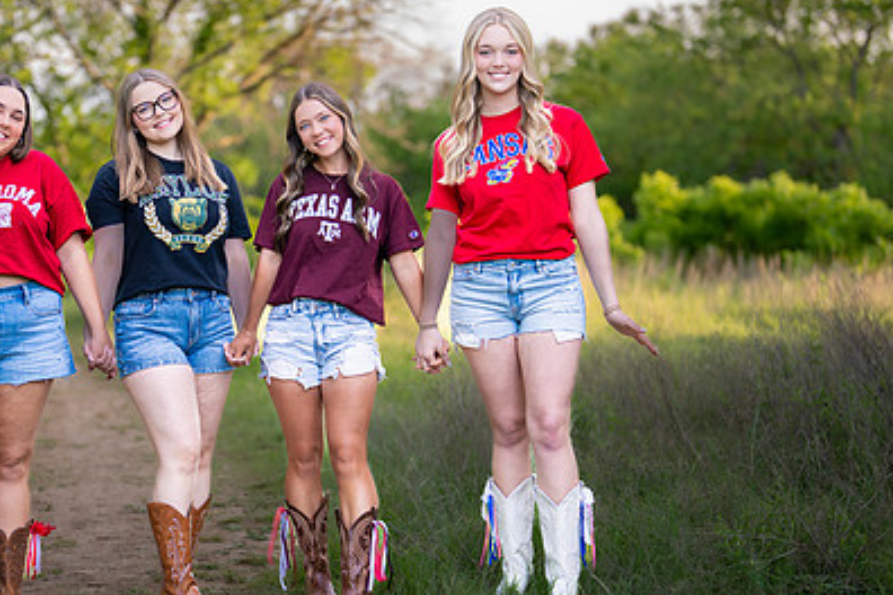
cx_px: 312
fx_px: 2257
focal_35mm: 91
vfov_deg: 15.0
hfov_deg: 22.3
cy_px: 337
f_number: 1.2
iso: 250
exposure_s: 1/1250
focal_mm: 50
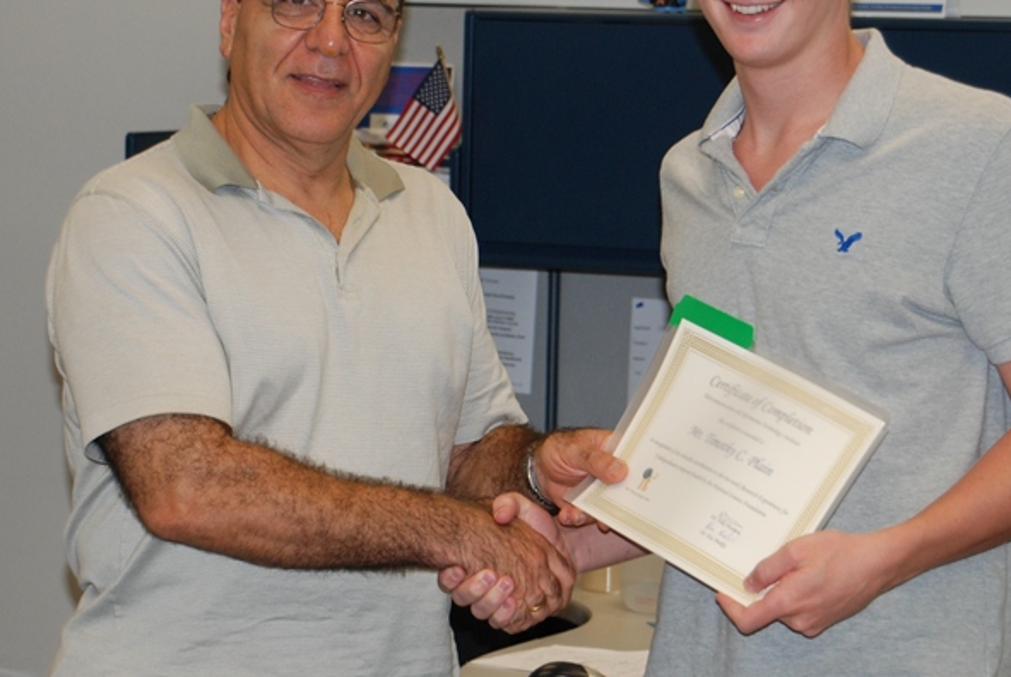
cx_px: 534
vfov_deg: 9.6
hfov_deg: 14.3
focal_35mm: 143
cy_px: 247
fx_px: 4018
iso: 320
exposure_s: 1/60
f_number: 4.8
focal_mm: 55
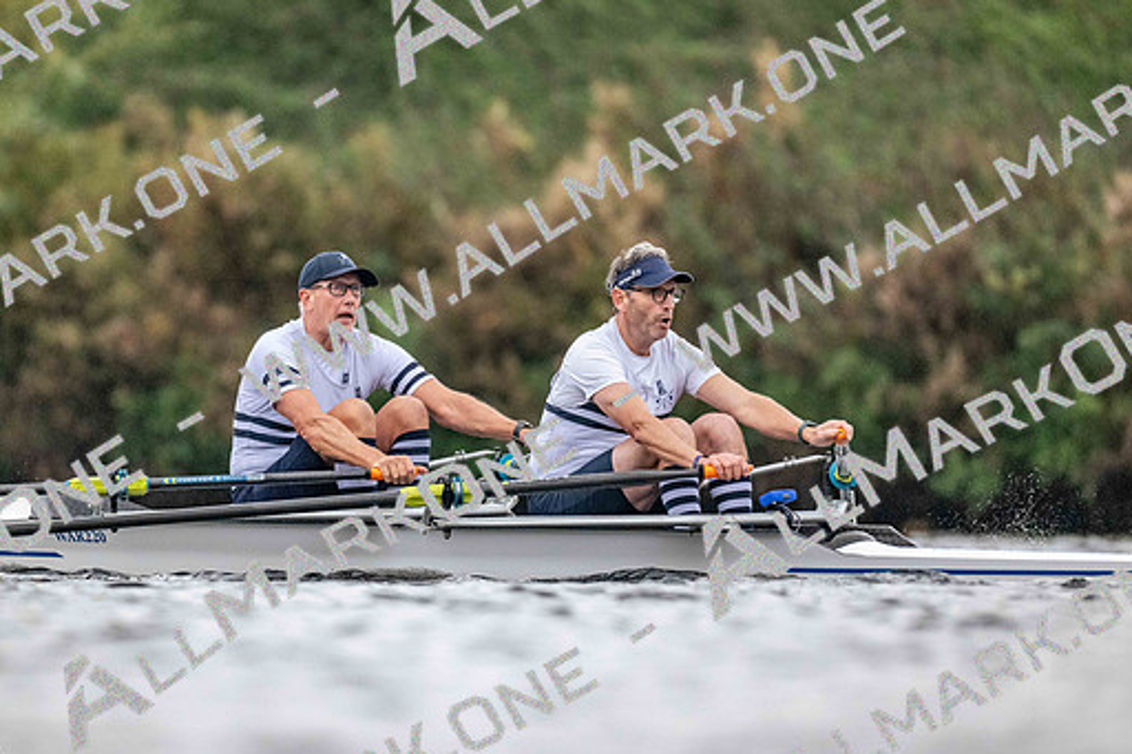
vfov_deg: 2.0
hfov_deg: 3.0
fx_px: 21374
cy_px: 410
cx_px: 513
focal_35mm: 680
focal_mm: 600
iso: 4500
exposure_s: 1/2500
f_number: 4
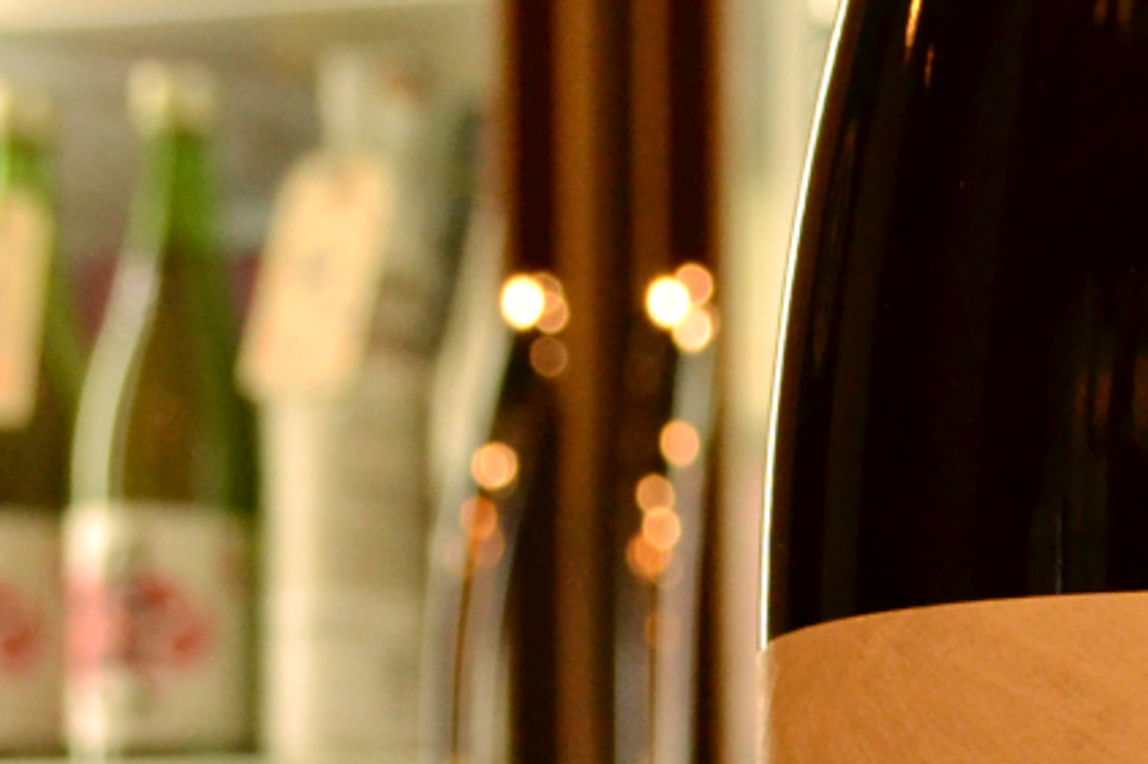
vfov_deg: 10.2
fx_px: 4080
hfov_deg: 14.7
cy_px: 1283
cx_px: 1839
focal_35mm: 128
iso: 1600
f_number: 5.6
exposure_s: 1/125
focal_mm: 24
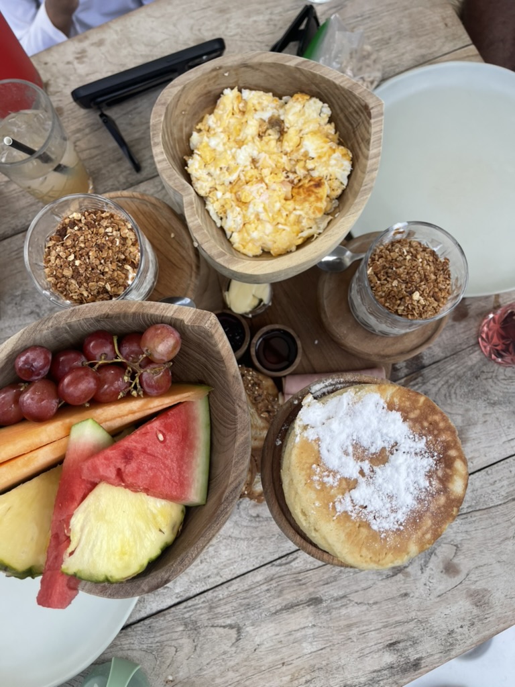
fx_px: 496
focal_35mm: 25
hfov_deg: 54.9
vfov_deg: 69.4
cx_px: 258
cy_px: 344
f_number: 1.6
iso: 32
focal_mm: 5.1
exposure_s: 1/535
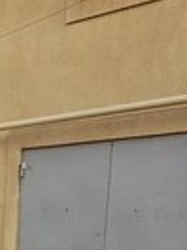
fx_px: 706
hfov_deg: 14.2
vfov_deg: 17.7
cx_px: -89
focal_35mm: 98
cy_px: 390
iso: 40
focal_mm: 4.2
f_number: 1.7
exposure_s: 1/153
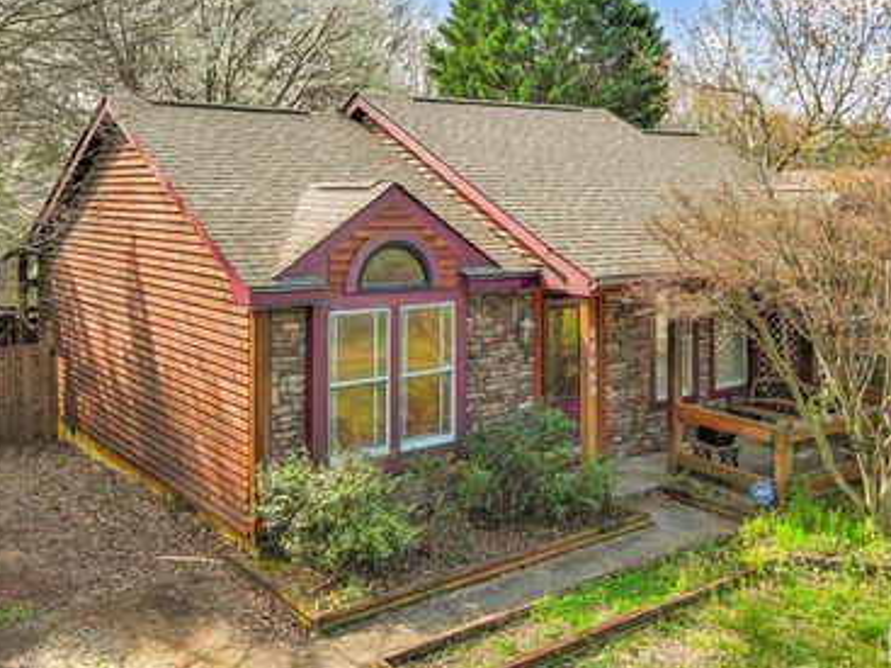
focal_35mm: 38
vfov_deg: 37.7
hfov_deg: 49.0
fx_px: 978
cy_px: 334
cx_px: 471
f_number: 2.8
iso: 100
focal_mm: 10.57
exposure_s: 1/350
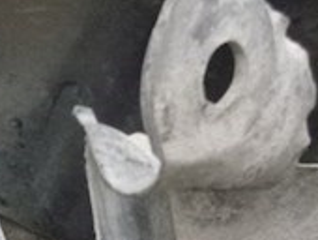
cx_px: -118
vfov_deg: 14.7
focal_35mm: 94
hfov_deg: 19.0
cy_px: 358
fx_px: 865
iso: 640
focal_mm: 4.5
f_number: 3.9
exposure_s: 1/125
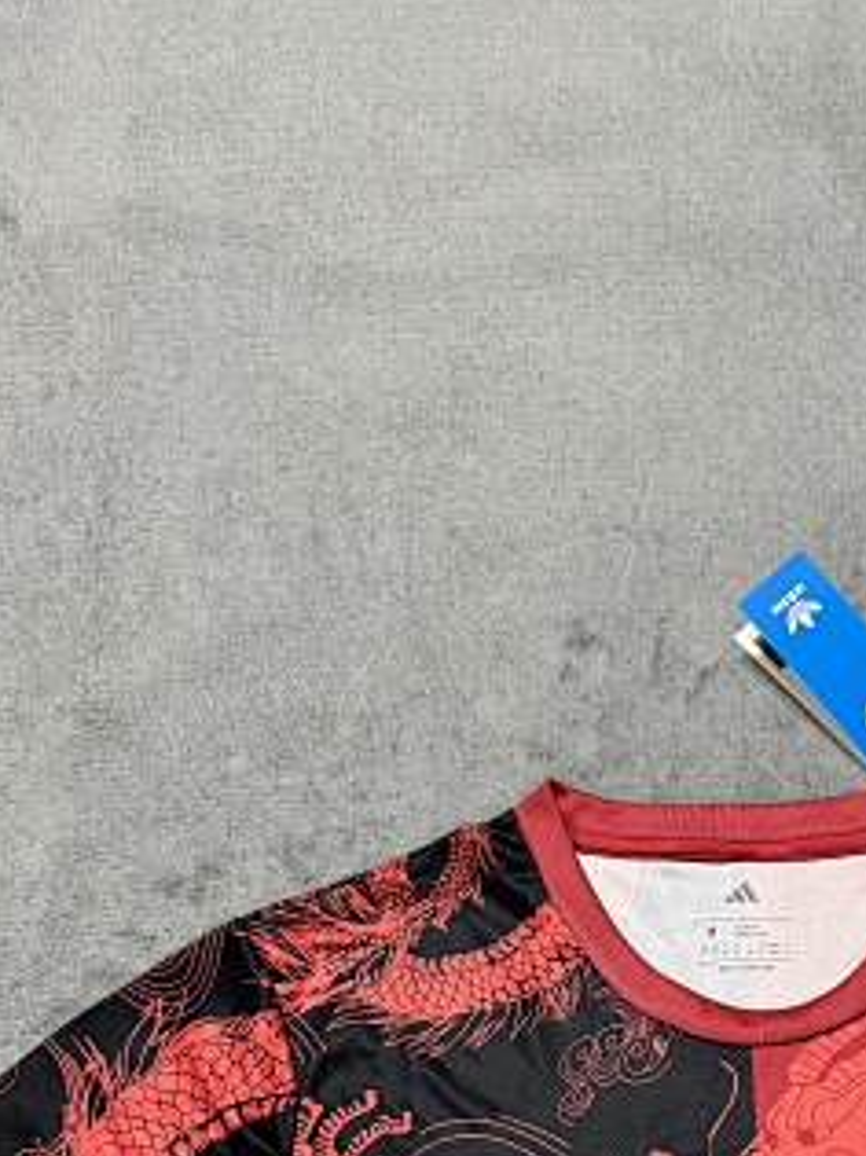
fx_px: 2036
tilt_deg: -76.9
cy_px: 1457
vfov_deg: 27.2
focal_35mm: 61
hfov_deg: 23.4
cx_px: 763
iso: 320
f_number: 1.78
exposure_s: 1/50
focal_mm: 6.76
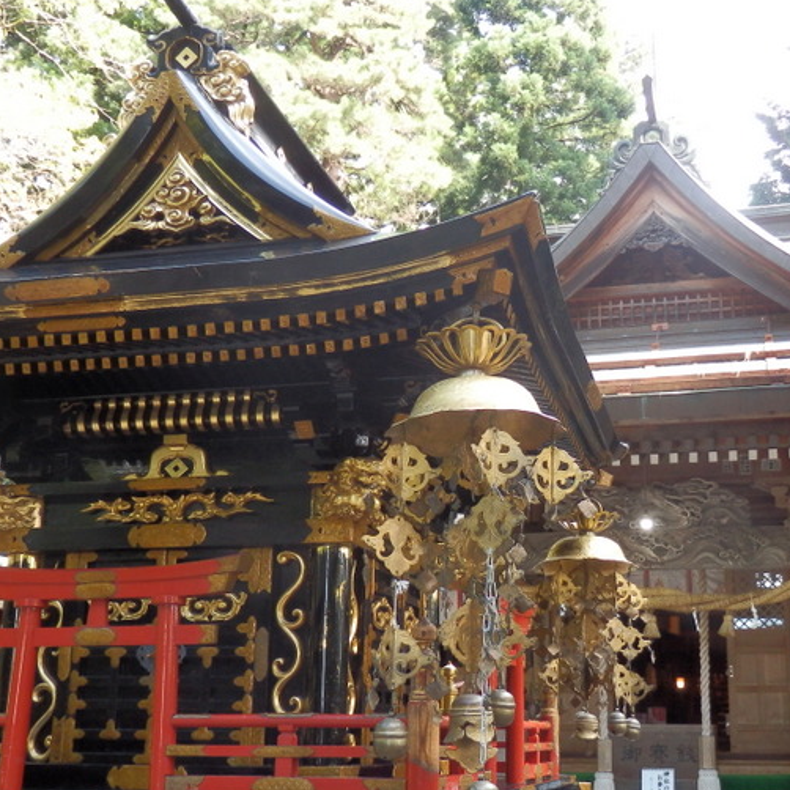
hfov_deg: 38.1
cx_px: 494
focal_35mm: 44
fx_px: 1136
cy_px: 493
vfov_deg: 38.1
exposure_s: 1/125
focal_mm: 4.5
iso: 160
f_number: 3
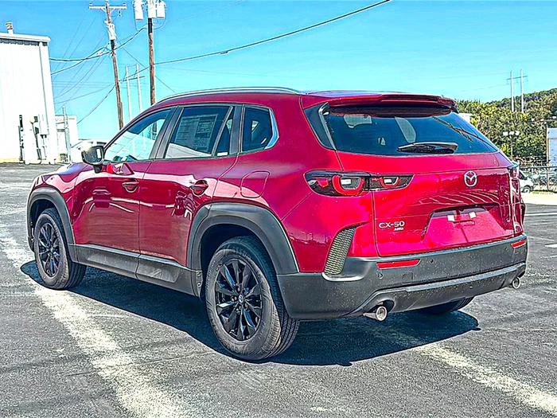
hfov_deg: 50.1
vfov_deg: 38.7
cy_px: 209
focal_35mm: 37
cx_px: 278
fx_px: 595
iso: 80
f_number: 1.78
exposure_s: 1/2364
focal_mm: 6.86
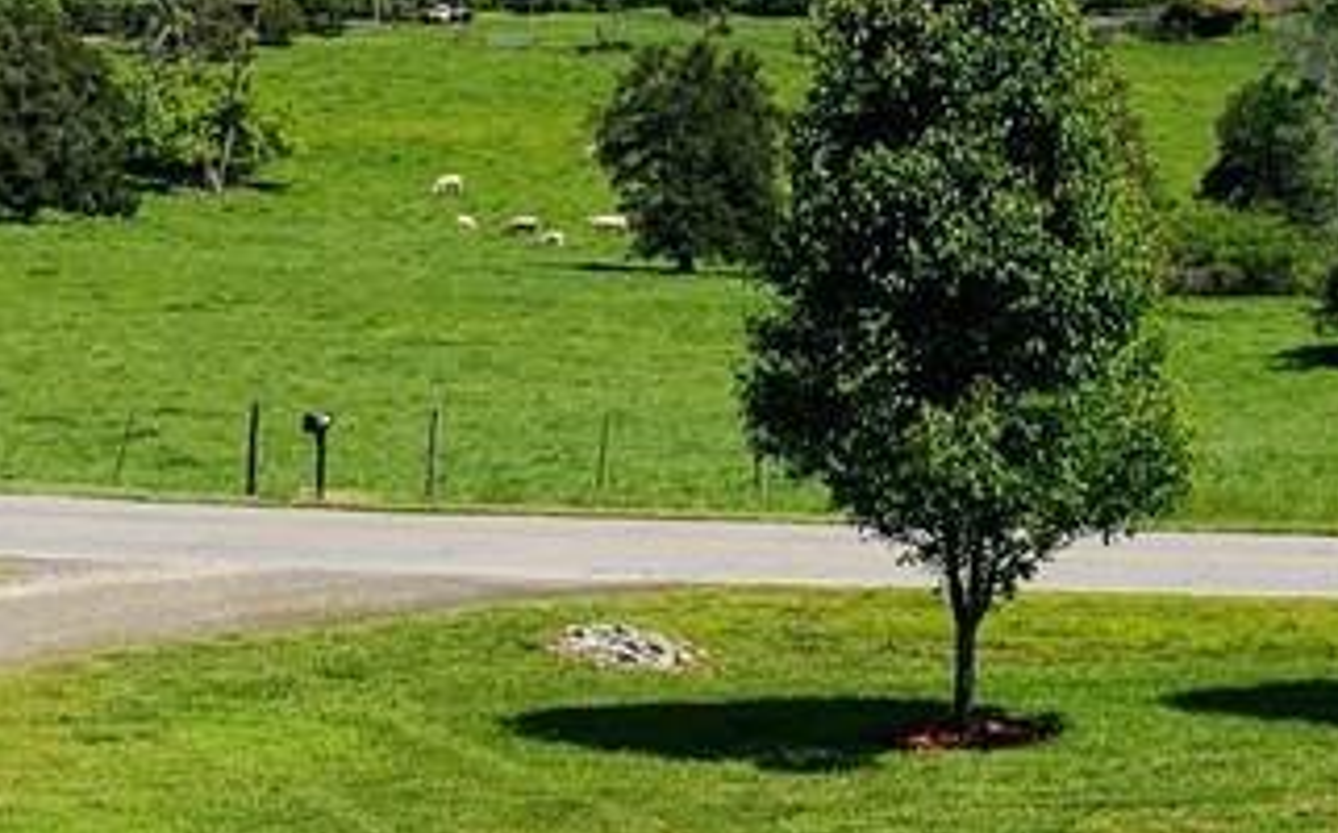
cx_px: 992
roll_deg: +0.0
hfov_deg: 23.4
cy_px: 179
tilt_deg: -3.7
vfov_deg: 14.7
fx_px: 3206
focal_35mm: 88
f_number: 1.8
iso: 25
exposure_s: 1/3521
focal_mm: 4.25
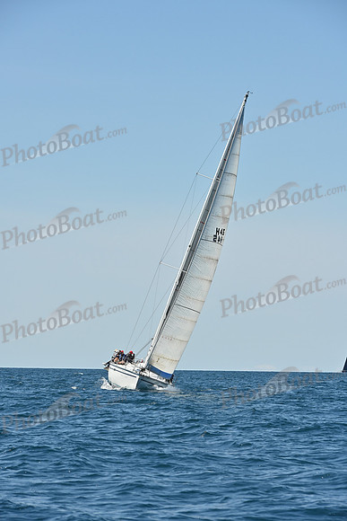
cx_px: 174
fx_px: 2529
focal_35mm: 175
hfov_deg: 7.9
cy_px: 260
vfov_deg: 11.7
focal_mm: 175
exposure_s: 1/1000
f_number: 11
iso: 320
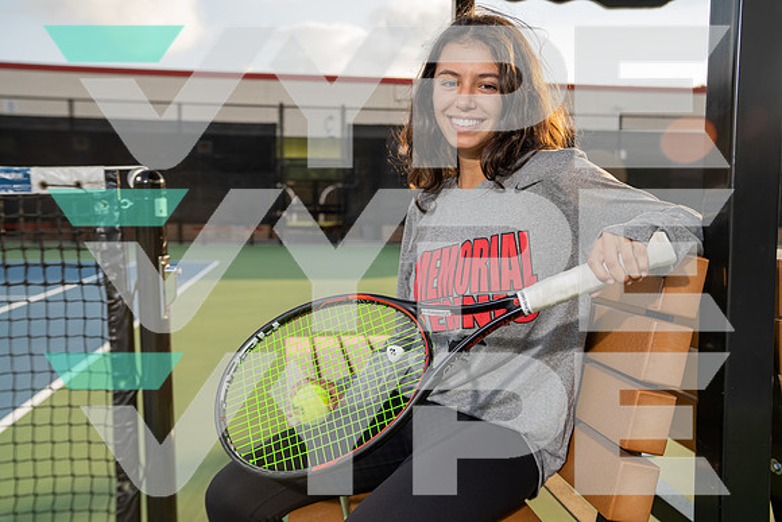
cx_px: 391
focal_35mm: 34
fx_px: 739
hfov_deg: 55.8
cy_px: 261
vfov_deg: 38.9
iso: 100
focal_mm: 34
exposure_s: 1/250
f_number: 4
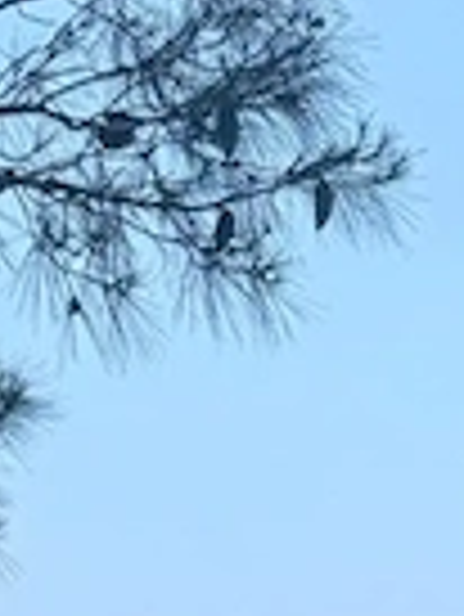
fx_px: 2498
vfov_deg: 11.0
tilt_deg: -12.4
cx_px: 252
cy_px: 1655
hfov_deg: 10.6
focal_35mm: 140
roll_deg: +1.5
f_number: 1.78
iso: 200
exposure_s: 1/97
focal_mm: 6.76
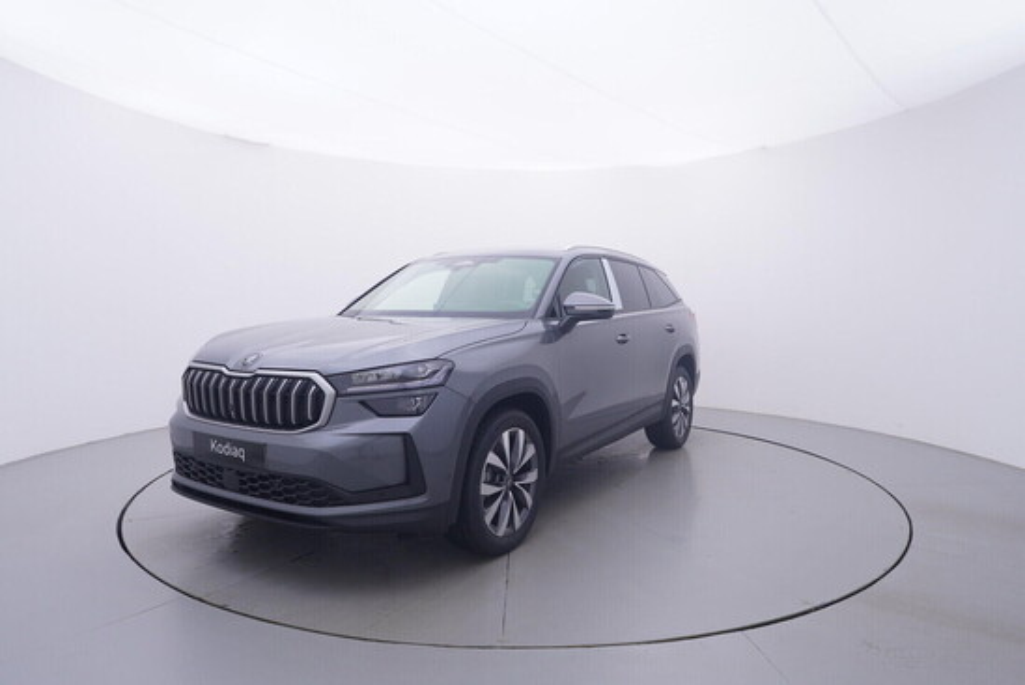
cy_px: 342
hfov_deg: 77.3
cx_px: 512
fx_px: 641
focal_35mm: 22
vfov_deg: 56.2
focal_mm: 15
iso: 200
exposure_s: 1/80
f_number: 5
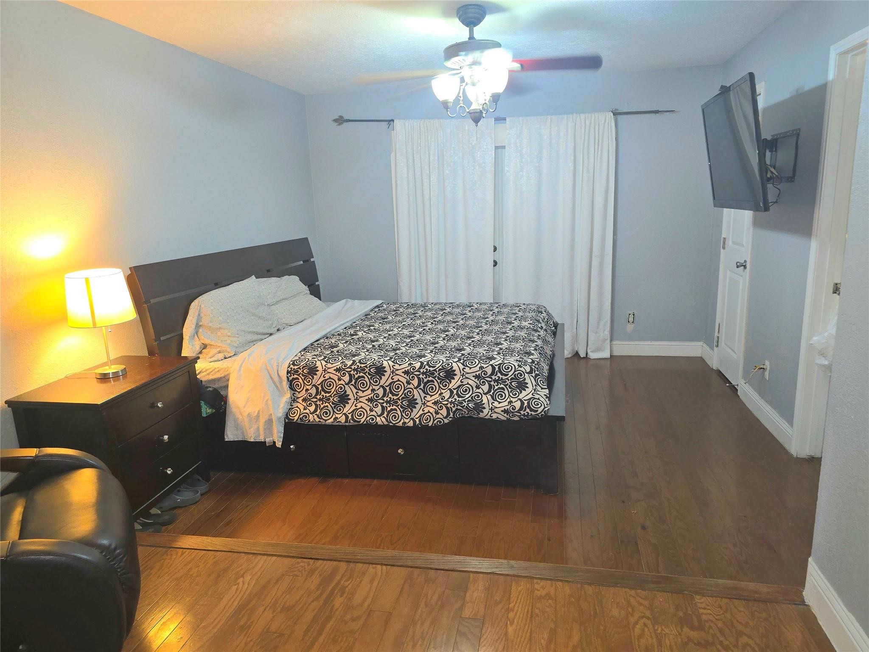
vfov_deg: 58.9
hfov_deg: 73.9
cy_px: 326
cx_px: 434
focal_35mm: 23
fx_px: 577
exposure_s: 1/20
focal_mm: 6.3
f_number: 1.7
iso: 125
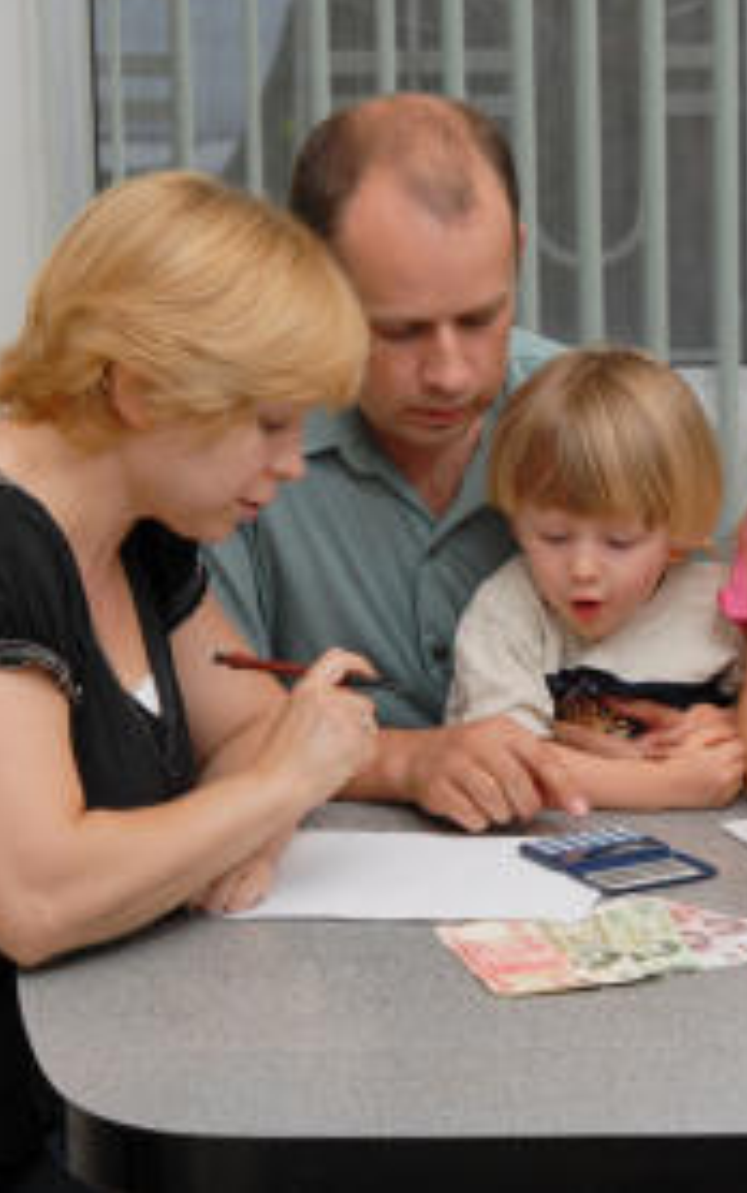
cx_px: 653
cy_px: 590
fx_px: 4556
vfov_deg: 14.9
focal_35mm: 140
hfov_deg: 9.3
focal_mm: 60
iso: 100
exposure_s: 1/50
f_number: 5.6
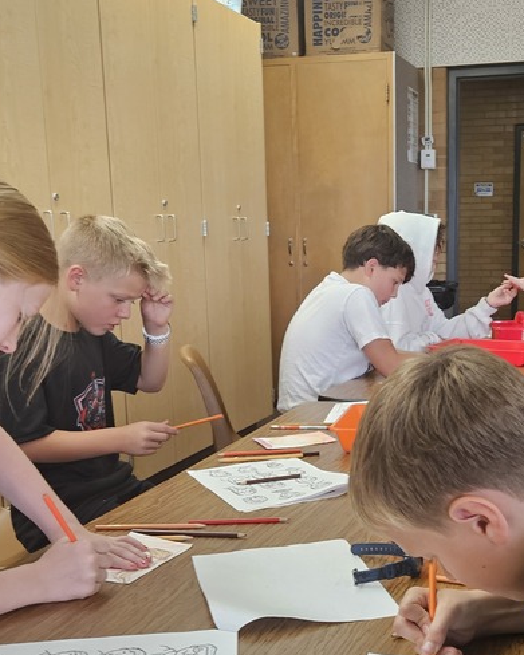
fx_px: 911
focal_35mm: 47
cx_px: 403
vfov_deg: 39.2
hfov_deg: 31.4
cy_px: 429
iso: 160
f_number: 1.8
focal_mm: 5.4
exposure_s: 1/120
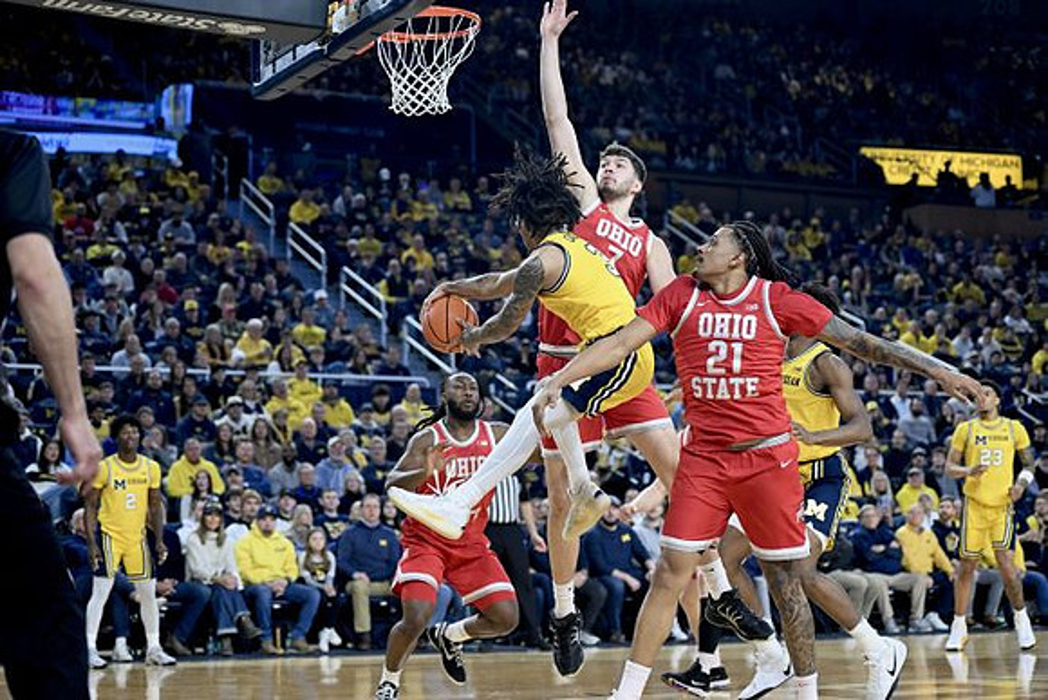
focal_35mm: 70
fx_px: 2038
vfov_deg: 19.5
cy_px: 350
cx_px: 524
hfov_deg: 28.8
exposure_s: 1/1250
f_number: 2.8
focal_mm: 70
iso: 2500
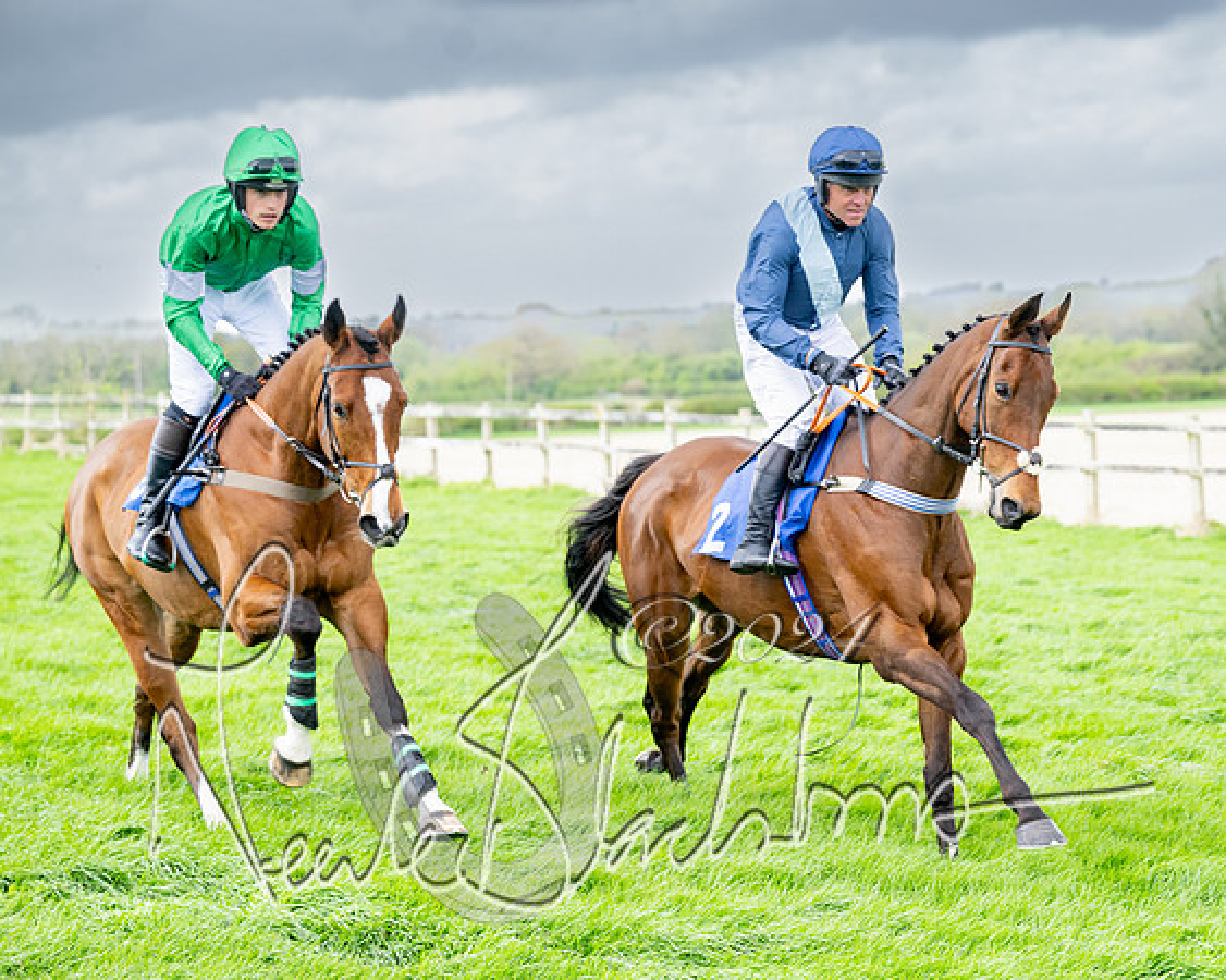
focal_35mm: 110
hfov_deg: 17.5
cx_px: 833
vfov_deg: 14.0
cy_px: 537
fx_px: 3977
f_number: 4
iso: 400
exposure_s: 1/800
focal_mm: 86
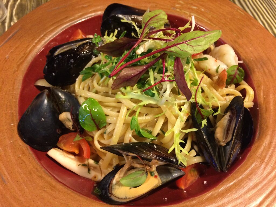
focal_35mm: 29
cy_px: 104
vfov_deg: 48.2
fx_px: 231
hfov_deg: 61.7
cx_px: 138
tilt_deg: -57.0
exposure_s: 1/24
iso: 250
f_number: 2.2
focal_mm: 4.15
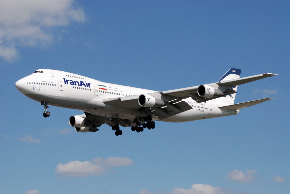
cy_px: 97
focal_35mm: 105
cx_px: 145
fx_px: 847
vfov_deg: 13.1
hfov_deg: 19.4
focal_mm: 70
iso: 400
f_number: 8
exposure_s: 1/2000
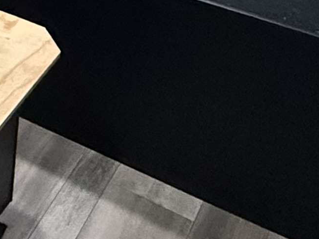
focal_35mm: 87
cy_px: -210
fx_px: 802
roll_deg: +0.8
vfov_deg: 14.6
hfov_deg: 17.4
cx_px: -289
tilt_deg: -16.1
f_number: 2.2
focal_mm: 2.22
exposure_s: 1/60
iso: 1000
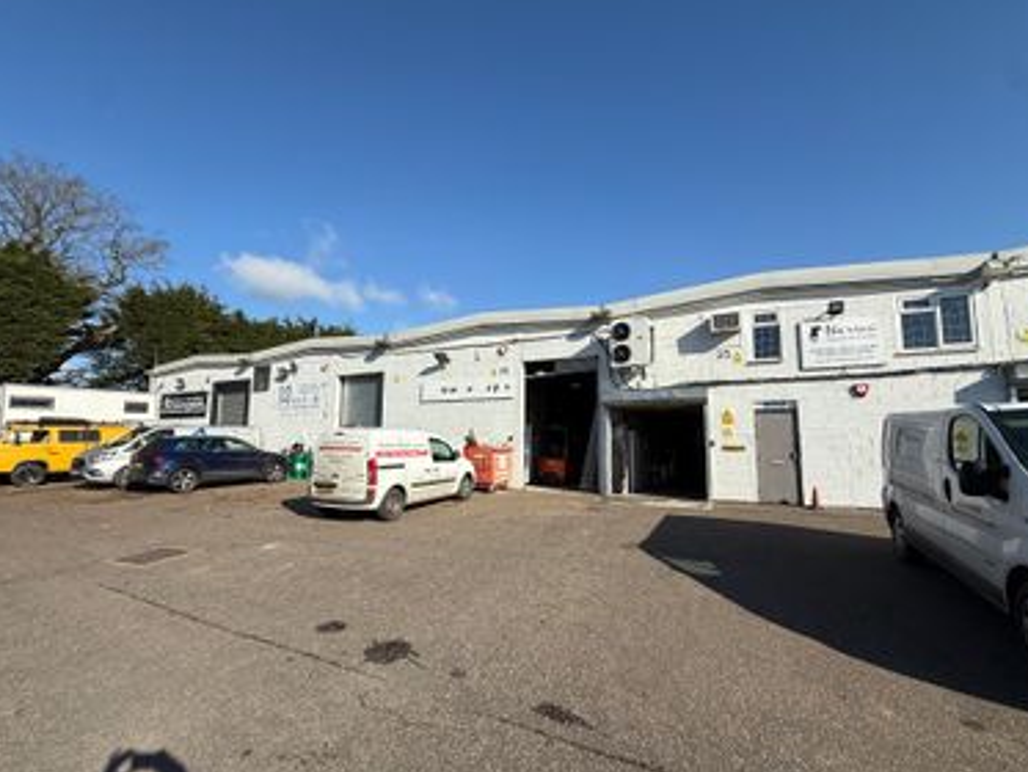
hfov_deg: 98.2
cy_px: 400
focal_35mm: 15
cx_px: 518
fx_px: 446
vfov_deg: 81.7
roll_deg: -0.5
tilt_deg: +6.9
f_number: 2.2
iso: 50
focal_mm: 2.22
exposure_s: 1/2976
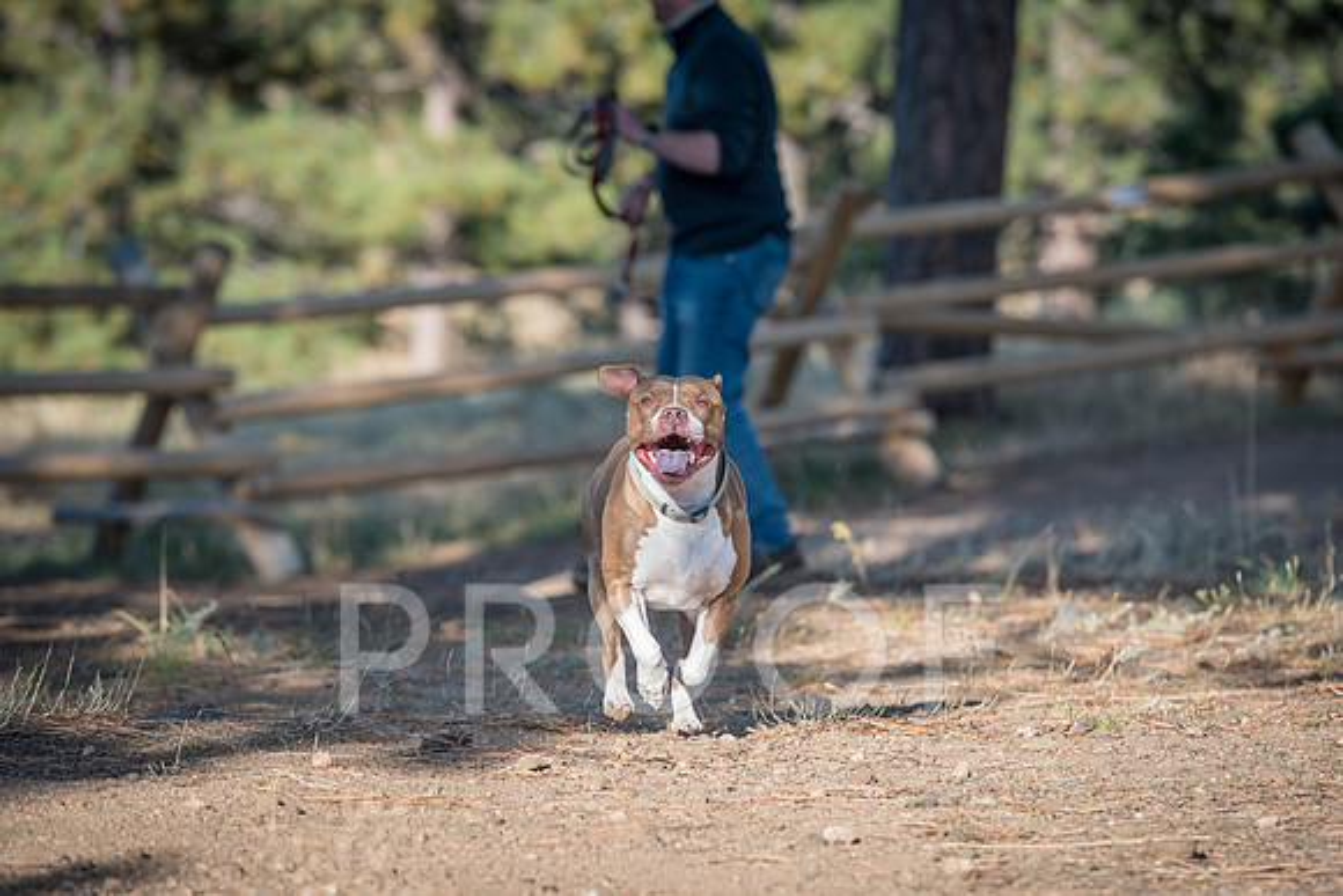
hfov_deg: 9.7
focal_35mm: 213
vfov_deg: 6.5
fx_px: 7935
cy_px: 543
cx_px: 676
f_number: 4
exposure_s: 1/1600
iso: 200
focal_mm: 175
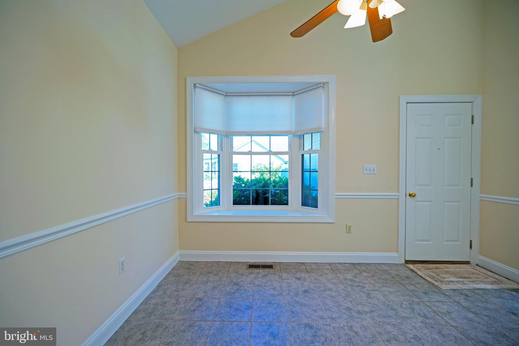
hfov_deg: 100.4
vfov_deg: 77.3
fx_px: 216
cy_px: 173
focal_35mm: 15
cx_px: 260
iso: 100
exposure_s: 1/40
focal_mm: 10
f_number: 3.2
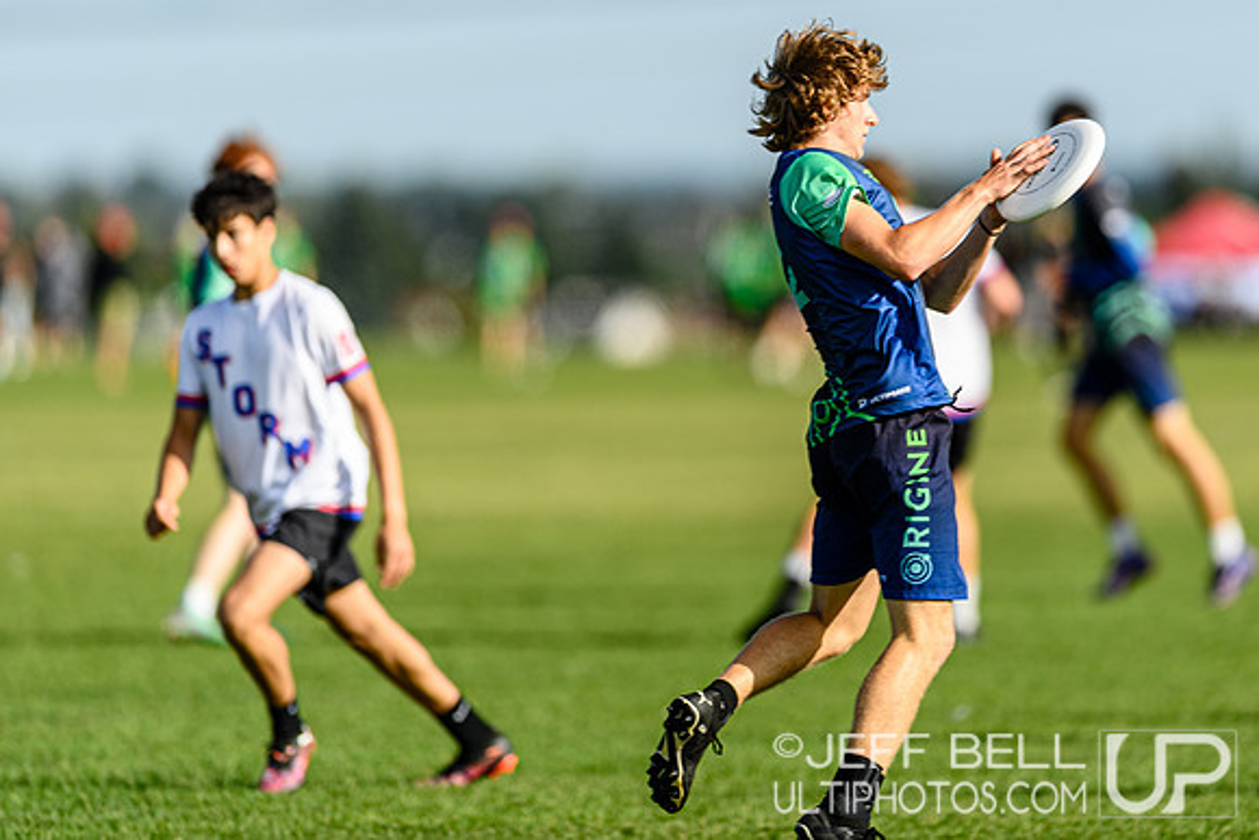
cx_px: 784
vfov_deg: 2.8
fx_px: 17419
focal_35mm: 498
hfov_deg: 4.1
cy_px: 317
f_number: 3.2
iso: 100
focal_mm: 400
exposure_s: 1/1600
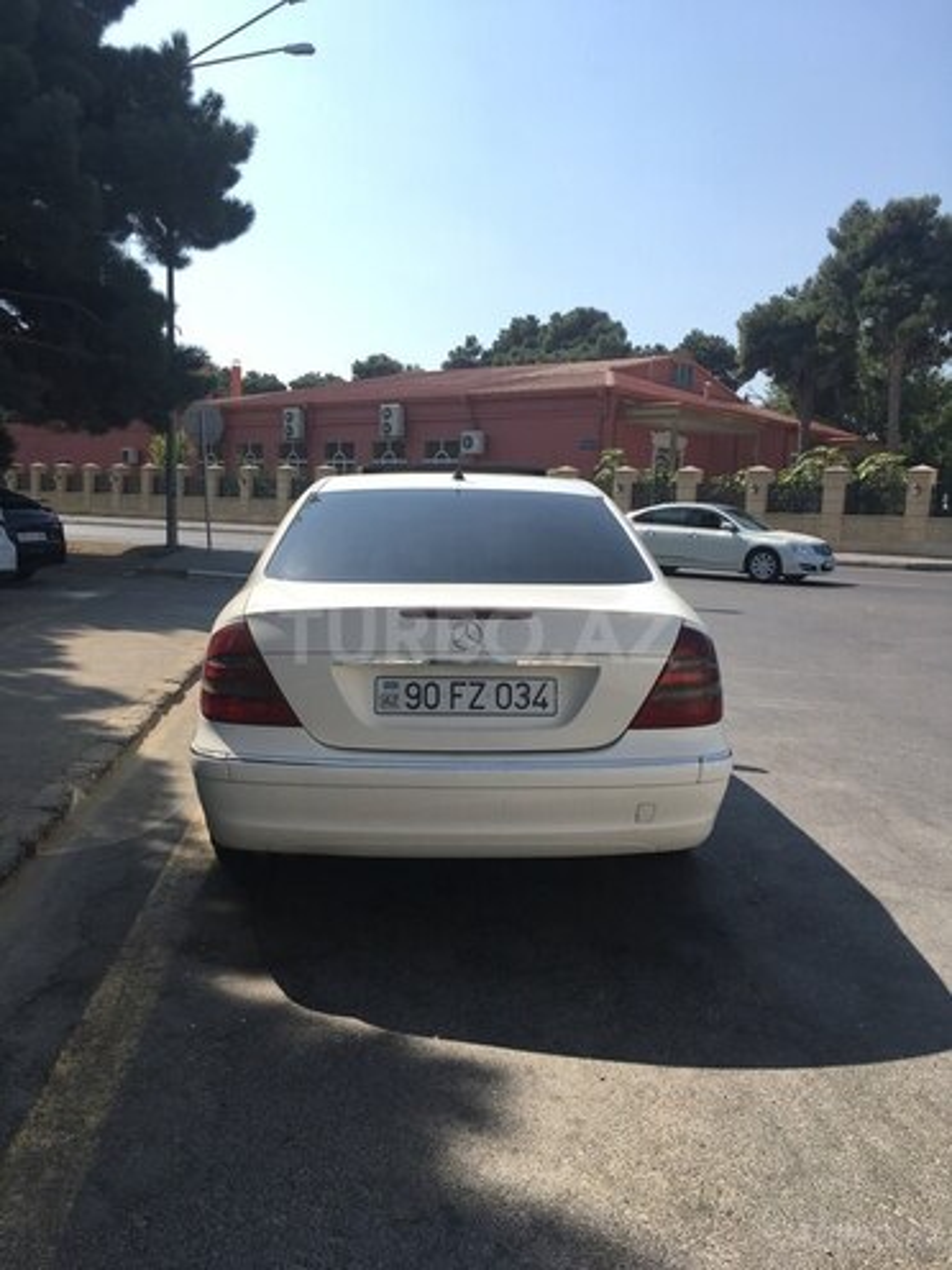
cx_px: 476
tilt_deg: -8.7
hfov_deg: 48.2
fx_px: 1063
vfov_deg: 61.7
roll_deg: -2.4
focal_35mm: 29
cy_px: 635
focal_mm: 4.15
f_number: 2.2
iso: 25
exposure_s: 1/1099
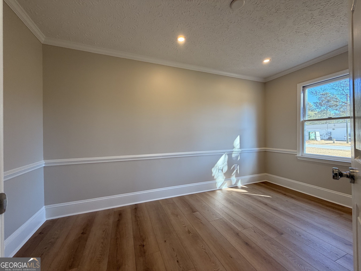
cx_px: 180
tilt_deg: +0.1
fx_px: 146
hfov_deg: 102.1
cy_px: 136
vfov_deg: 85.7
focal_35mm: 14
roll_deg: +0.9
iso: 125
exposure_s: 1/120
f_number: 2.2
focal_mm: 2.22
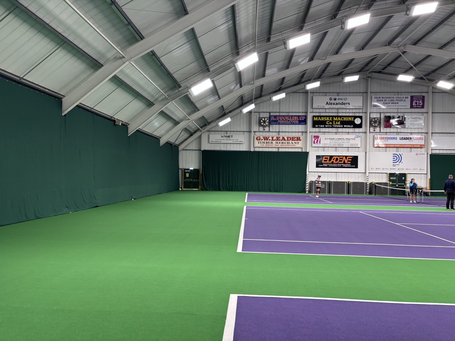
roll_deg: -0.9
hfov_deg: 67.3
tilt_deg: -0.9
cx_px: 228
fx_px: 342
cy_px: 170
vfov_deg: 53.1
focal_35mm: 26
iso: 125
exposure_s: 1/100
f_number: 1.6
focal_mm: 5.96
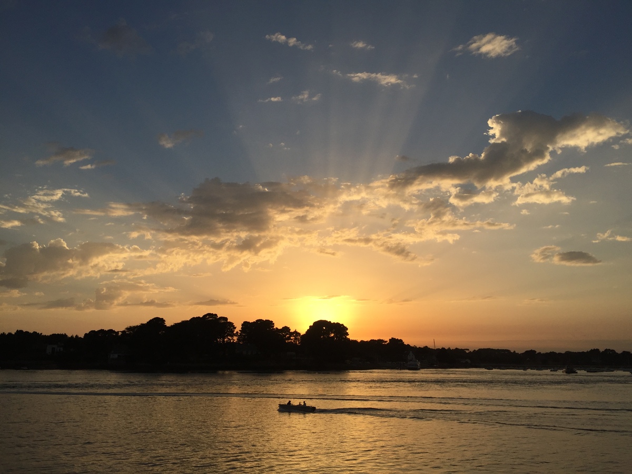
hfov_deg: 61.7
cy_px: 237
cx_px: 316
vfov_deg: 48.2
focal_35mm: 29
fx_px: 529
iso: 32
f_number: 2.2
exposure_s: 1/2825
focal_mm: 4.15
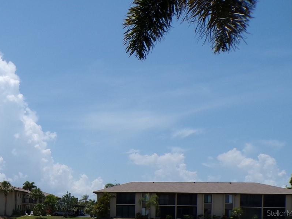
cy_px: 213
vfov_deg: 28.6
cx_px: 9
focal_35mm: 48
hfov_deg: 36.2
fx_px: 405
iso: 100
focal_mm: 4.3
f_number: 5.8
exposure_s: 1/800
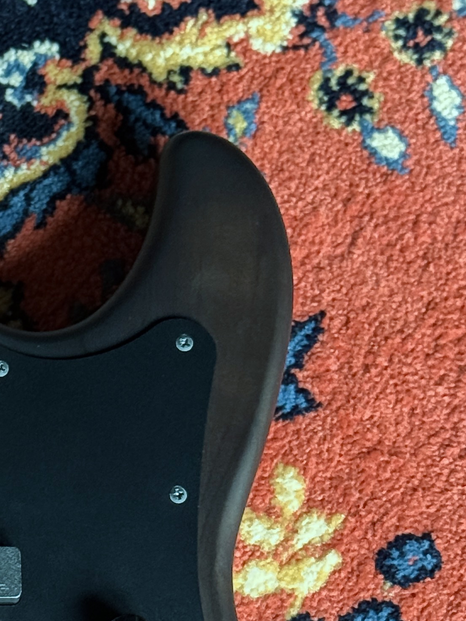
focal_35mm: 132
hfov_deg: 11.0
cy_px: 568
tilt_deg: -74.1
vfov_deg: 14.8
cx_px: -113
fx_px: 2369
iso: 500
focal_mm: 6.76
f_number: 1.78
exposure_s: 1/40
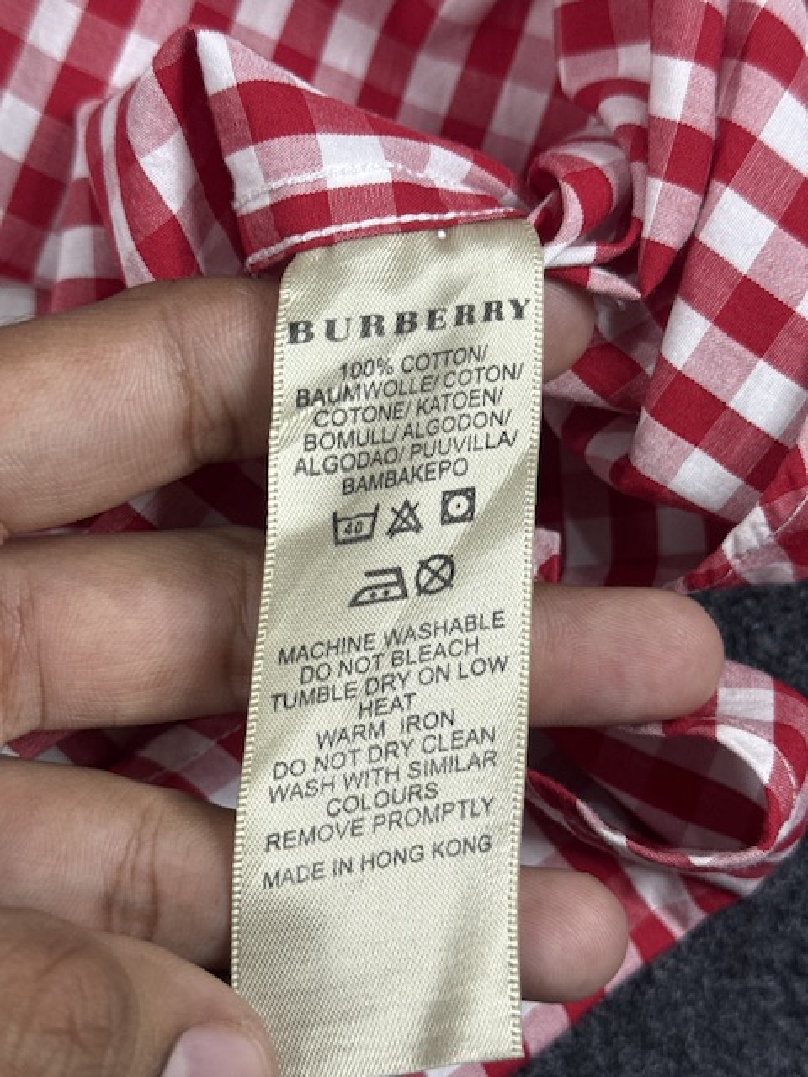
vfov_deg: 39.7
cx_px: 404
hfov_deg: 30.3
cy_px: 538
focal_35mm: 48
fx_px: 1494
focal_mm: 6.76
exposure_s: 1/100
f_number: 1.78
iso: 64
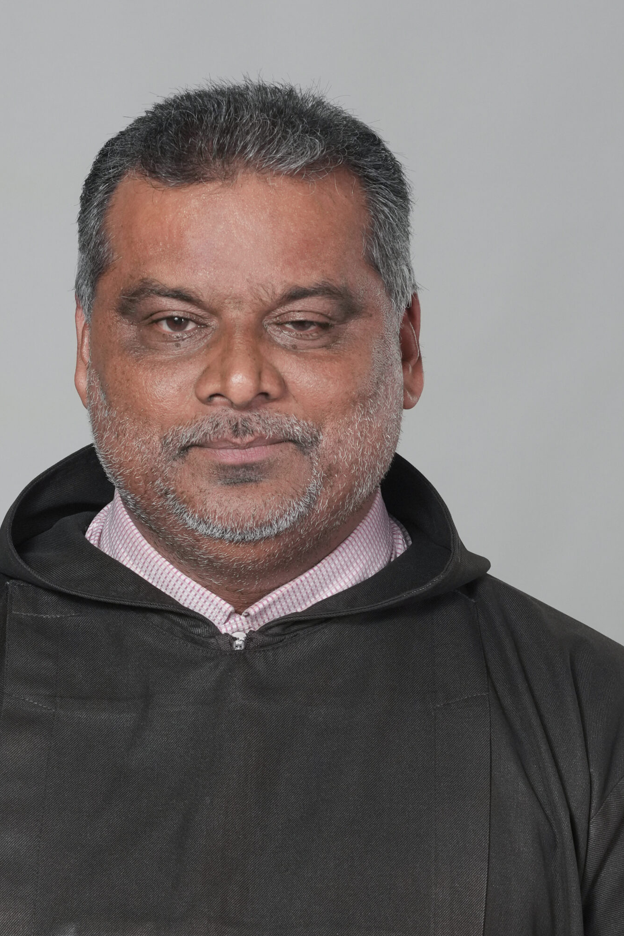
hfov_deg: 8.4
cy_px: 575
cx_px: 238
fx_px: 4238
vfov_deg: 12.6
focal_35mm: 163
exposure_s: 1/200
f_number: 6.3
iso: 800
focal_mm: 85
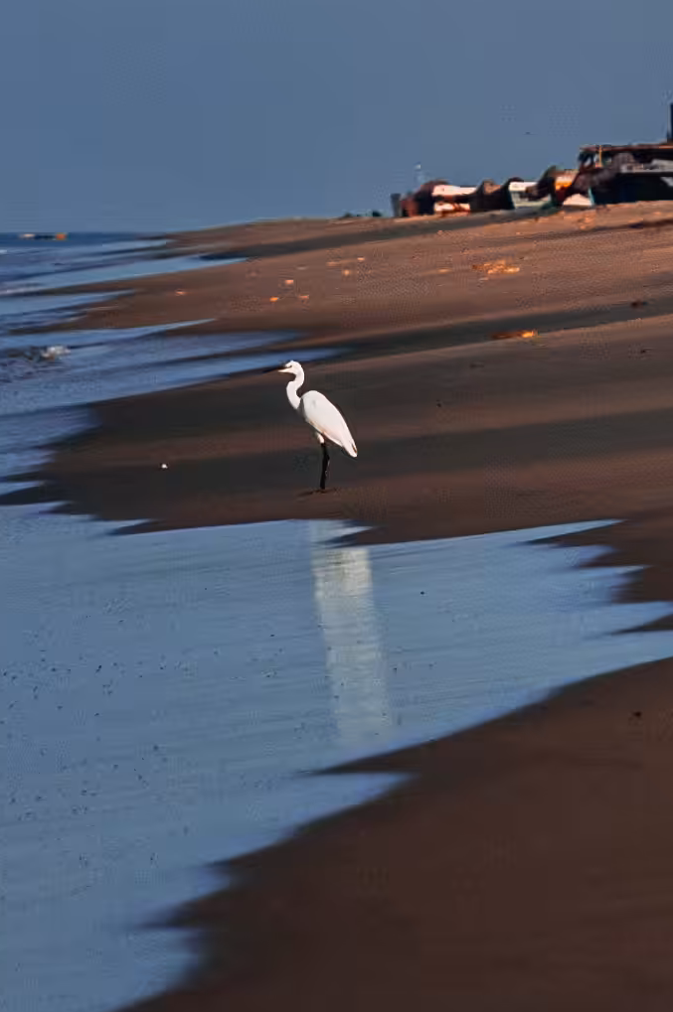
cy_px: 137
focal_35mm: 442
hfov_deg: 3.1
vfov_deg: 4.7
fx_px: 12423
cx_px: 373
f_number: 4.5
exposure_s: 1/1600
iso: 125
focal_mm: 70
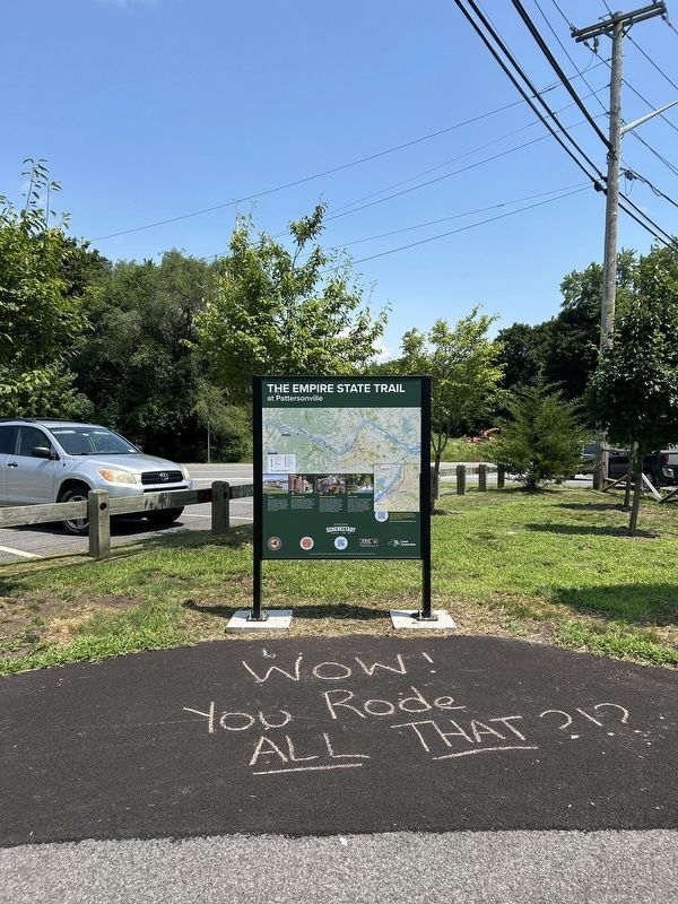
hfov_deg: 53.1
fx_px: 679
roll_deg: +1.9
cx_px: 339
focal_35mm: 26
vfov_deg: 67.3
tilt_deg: -2.4
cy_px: 452
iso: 50
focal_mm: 5.7
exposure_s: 1/3356
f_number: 1.5
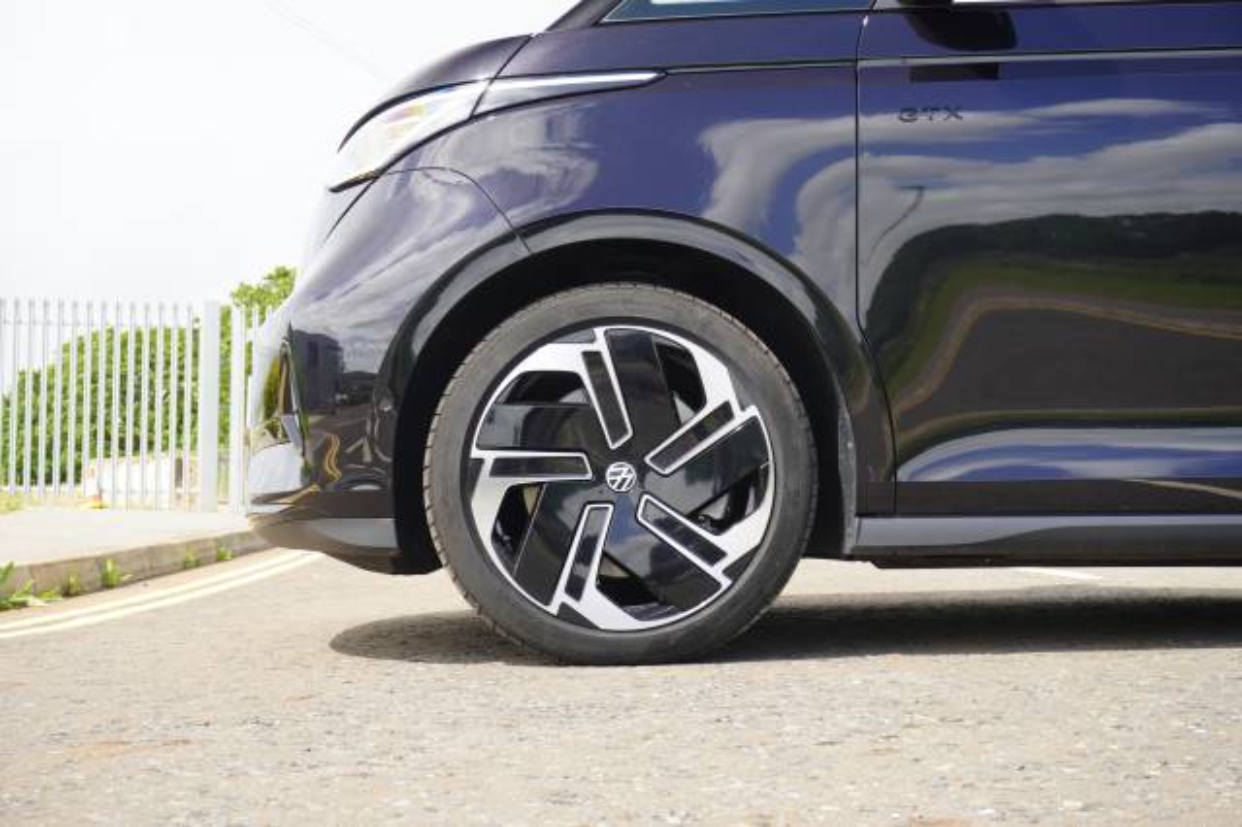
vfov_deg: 24.4
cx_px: 621
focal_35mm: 56
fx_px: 1914
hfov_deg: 36.0
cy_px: 414
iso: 100
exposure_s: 1/60
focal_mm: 37
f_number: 5.6
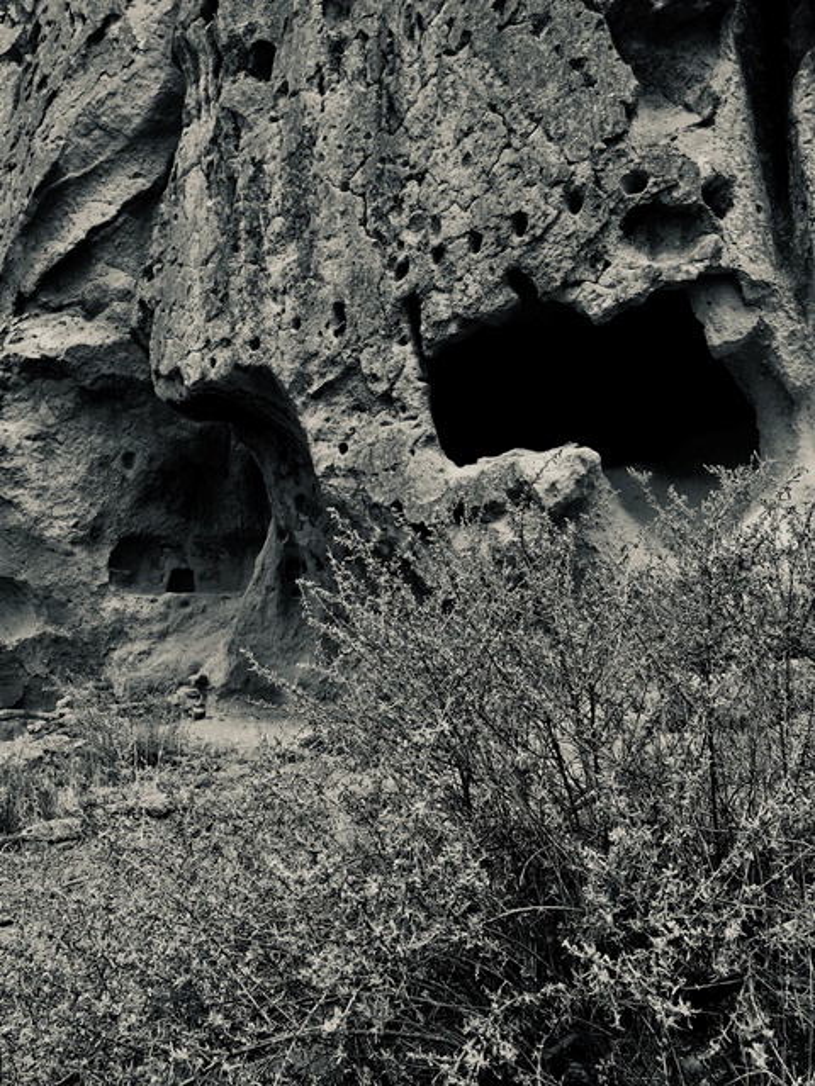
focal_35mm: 28
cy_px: 543
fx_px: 879
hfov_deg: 49.7
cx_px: 408
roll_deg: +0.7
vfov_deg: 63.4
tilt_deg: +8.1
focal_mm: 3.99
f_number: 1.8
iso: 20
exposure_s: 1/351
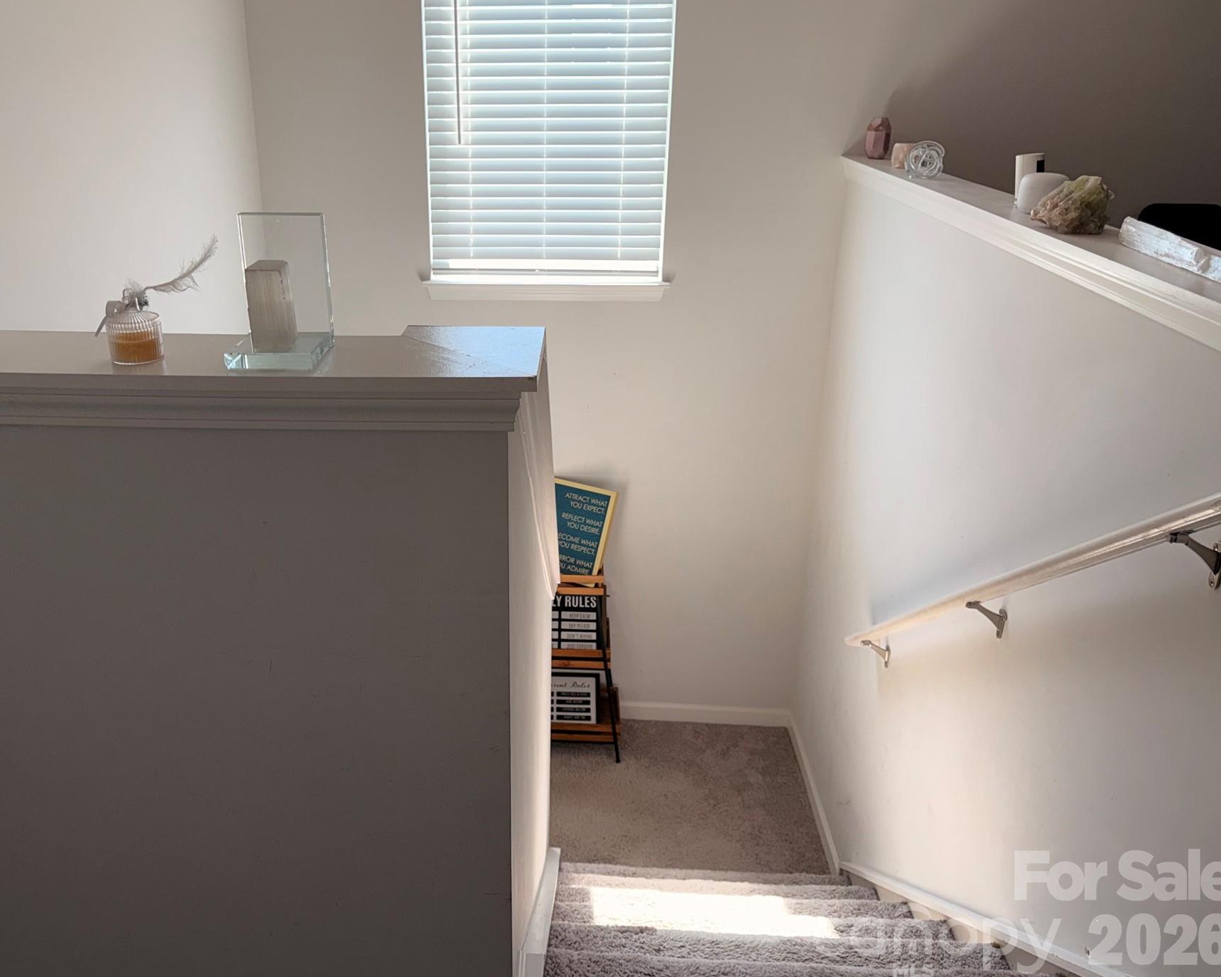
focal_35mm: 28
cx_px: 512
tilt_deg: -19.7
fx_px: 1012
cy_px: 443
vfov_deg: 51.5
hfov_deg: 61.8
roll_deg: -0.4
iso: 80
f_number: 1.78
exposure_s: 1/401
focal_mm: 6.76
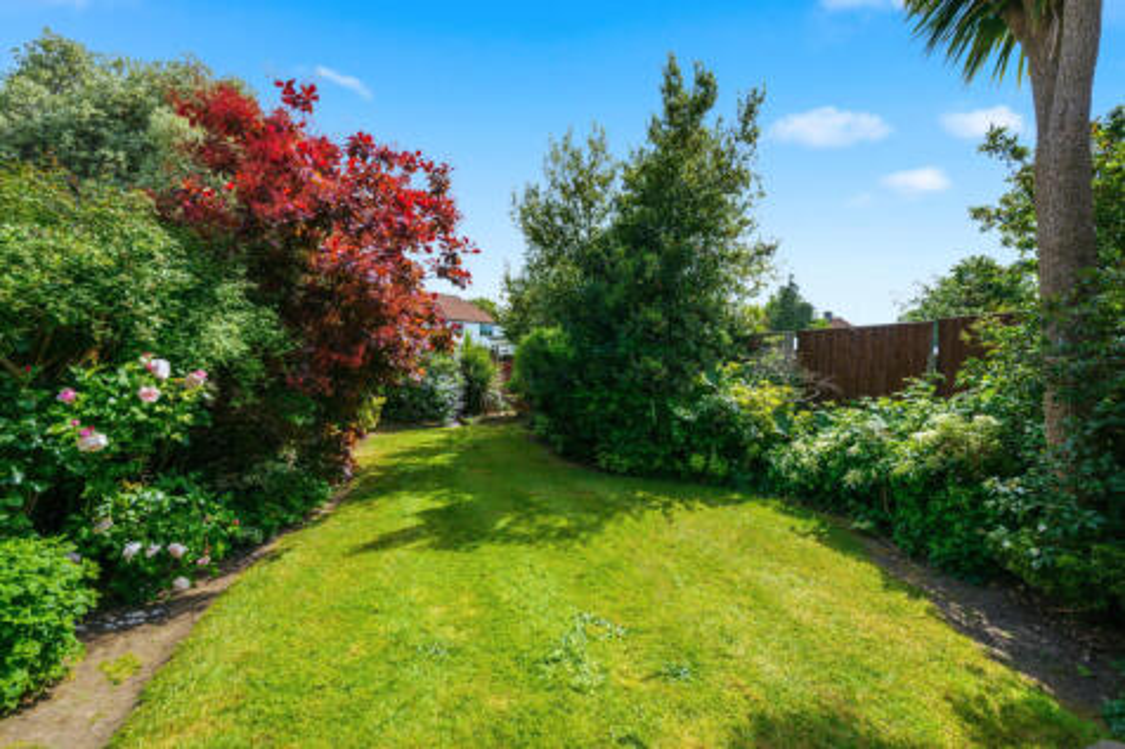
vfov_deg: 81.2
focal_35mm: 14
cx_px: 562
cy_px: 374
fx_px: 437
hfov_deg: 104.3
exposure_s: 1/160
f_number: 8
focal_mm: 14
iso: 200
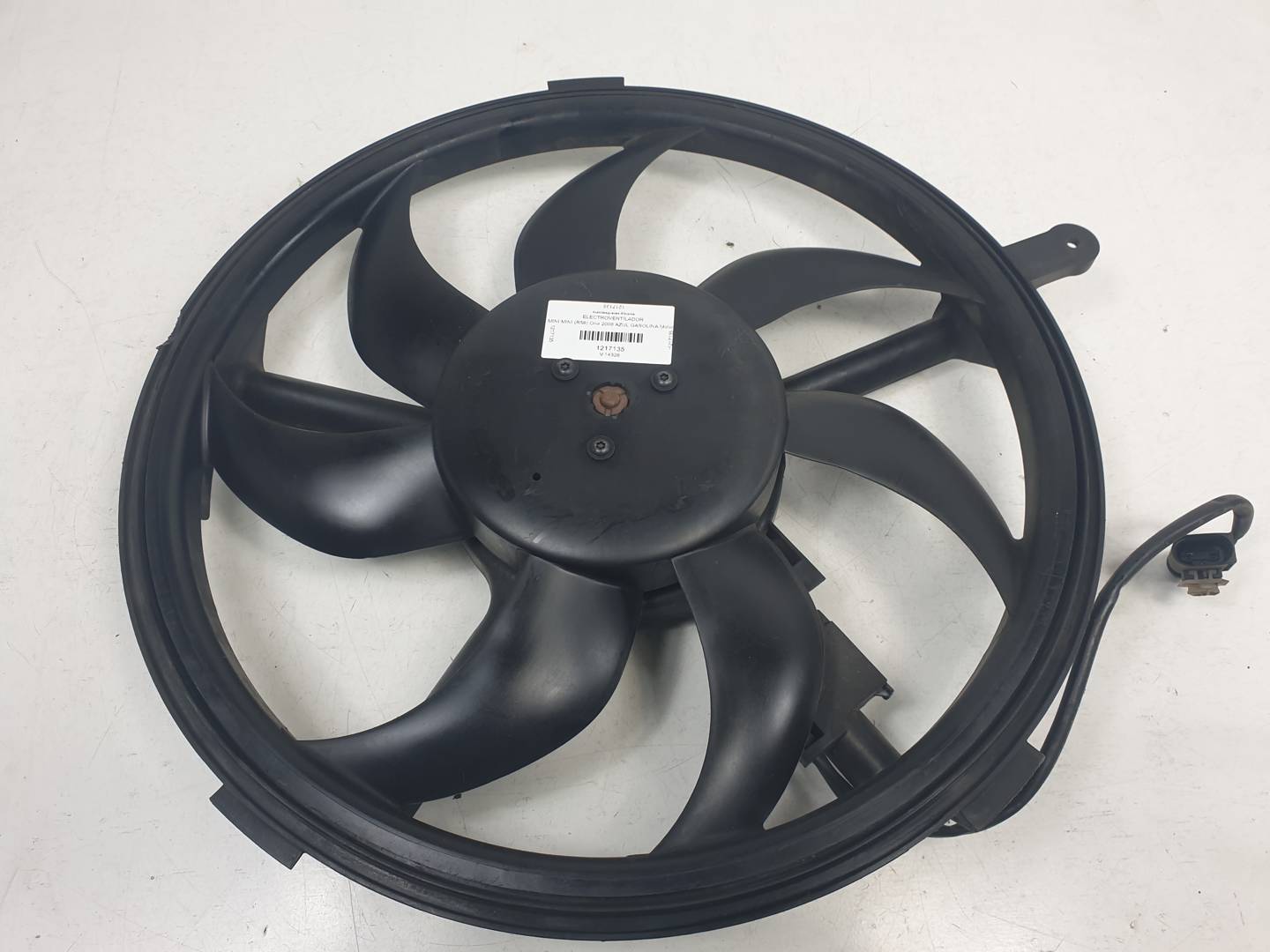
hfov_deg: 67.3
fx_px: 954
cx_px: 635
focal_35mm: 26
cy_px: 476
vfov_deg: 53.1
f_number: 2.4
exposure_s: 1/162
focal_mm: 4.3
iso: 50
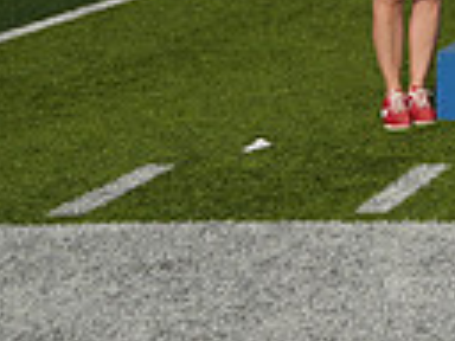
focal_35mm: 131
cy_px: -305
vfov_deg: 10.5
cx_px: 1024
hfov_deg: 12.5
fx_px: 1722
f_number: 13
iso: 100
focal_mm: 20
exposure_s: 1/160
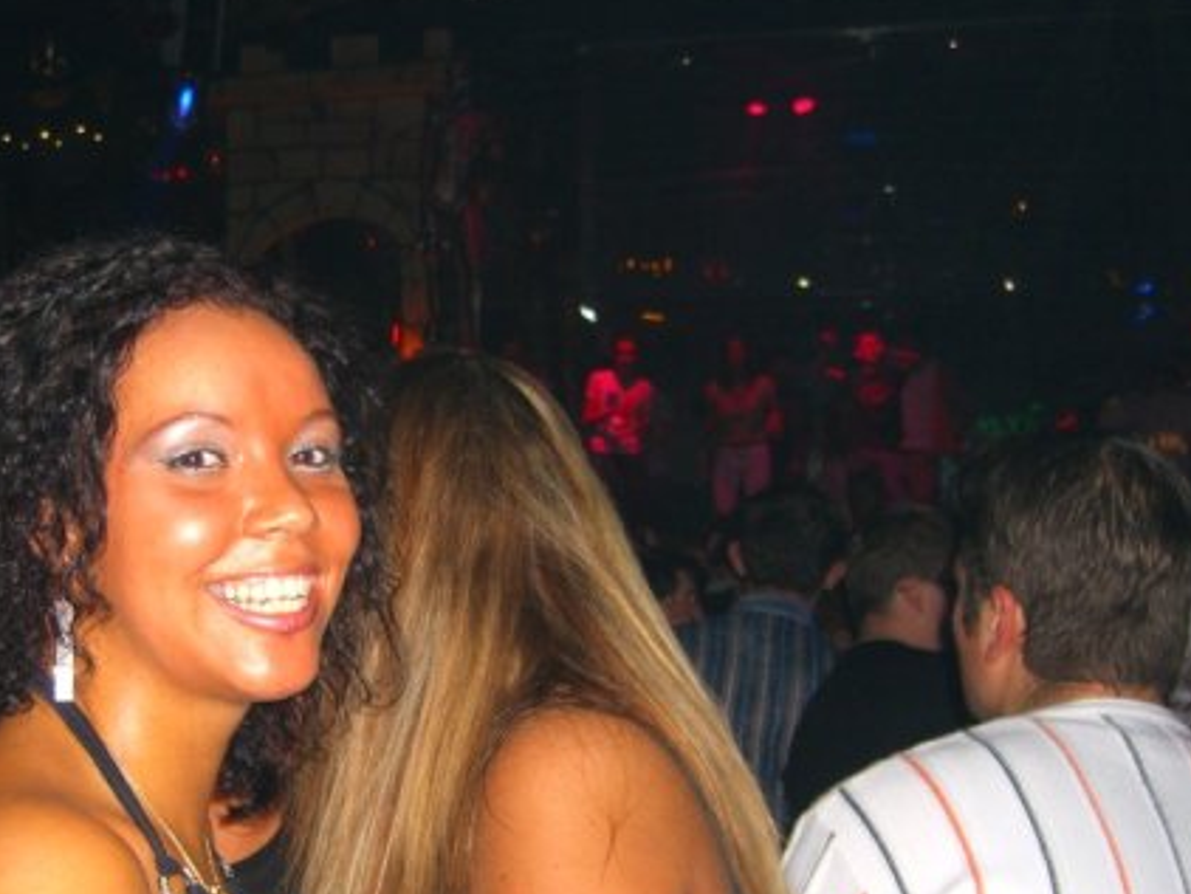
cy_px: 615
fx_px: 1859
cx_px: 412
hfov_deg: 35.2
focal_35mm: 54
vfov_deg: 26.9
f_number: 2.8
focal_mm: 7.9
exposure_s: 1/60
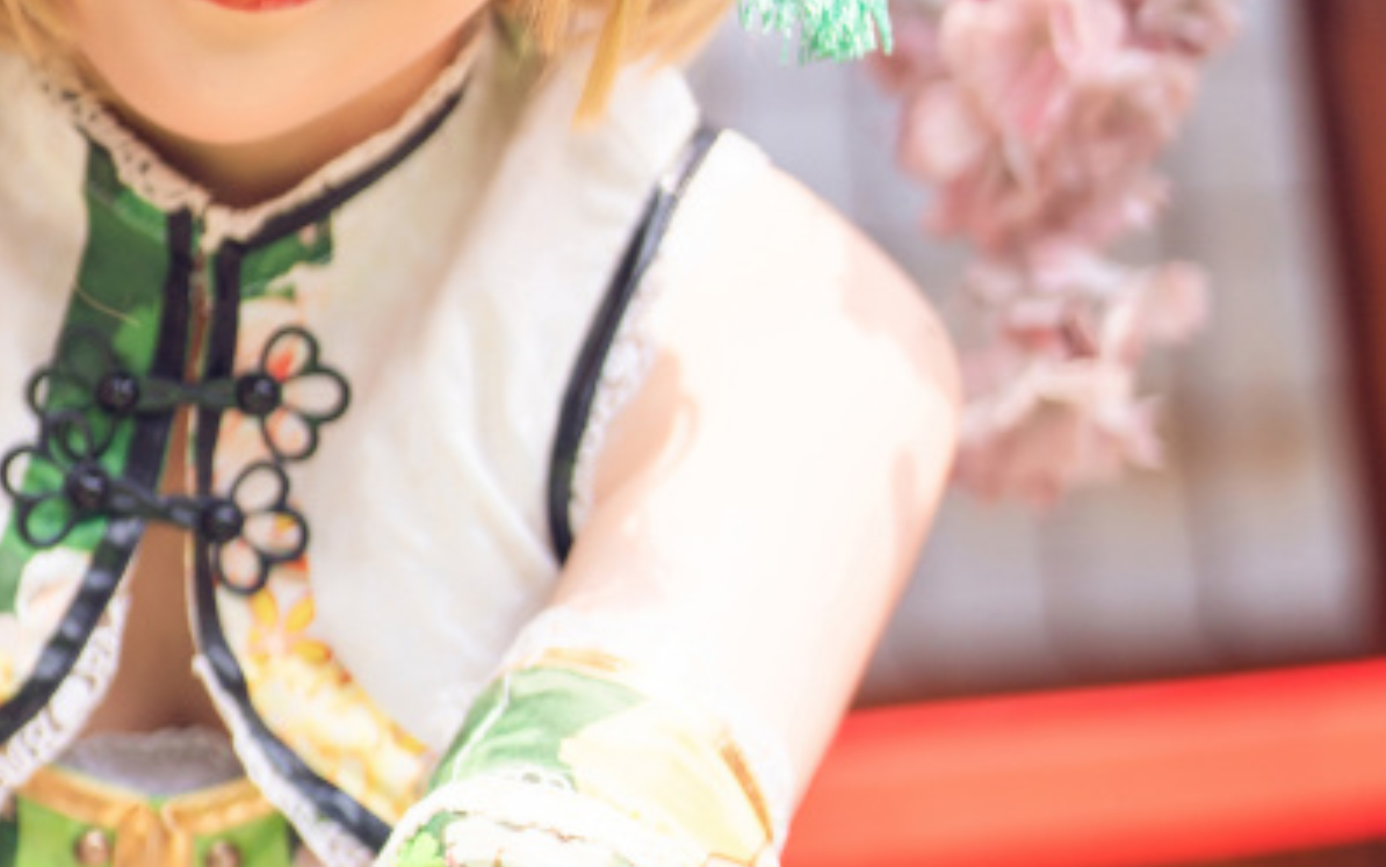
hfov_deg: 16.8
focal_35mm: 123
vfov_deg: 10.6
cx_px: 181
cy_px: 627
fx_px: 4647
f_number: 1.4
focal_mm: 40
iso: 100
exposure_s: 1/6400
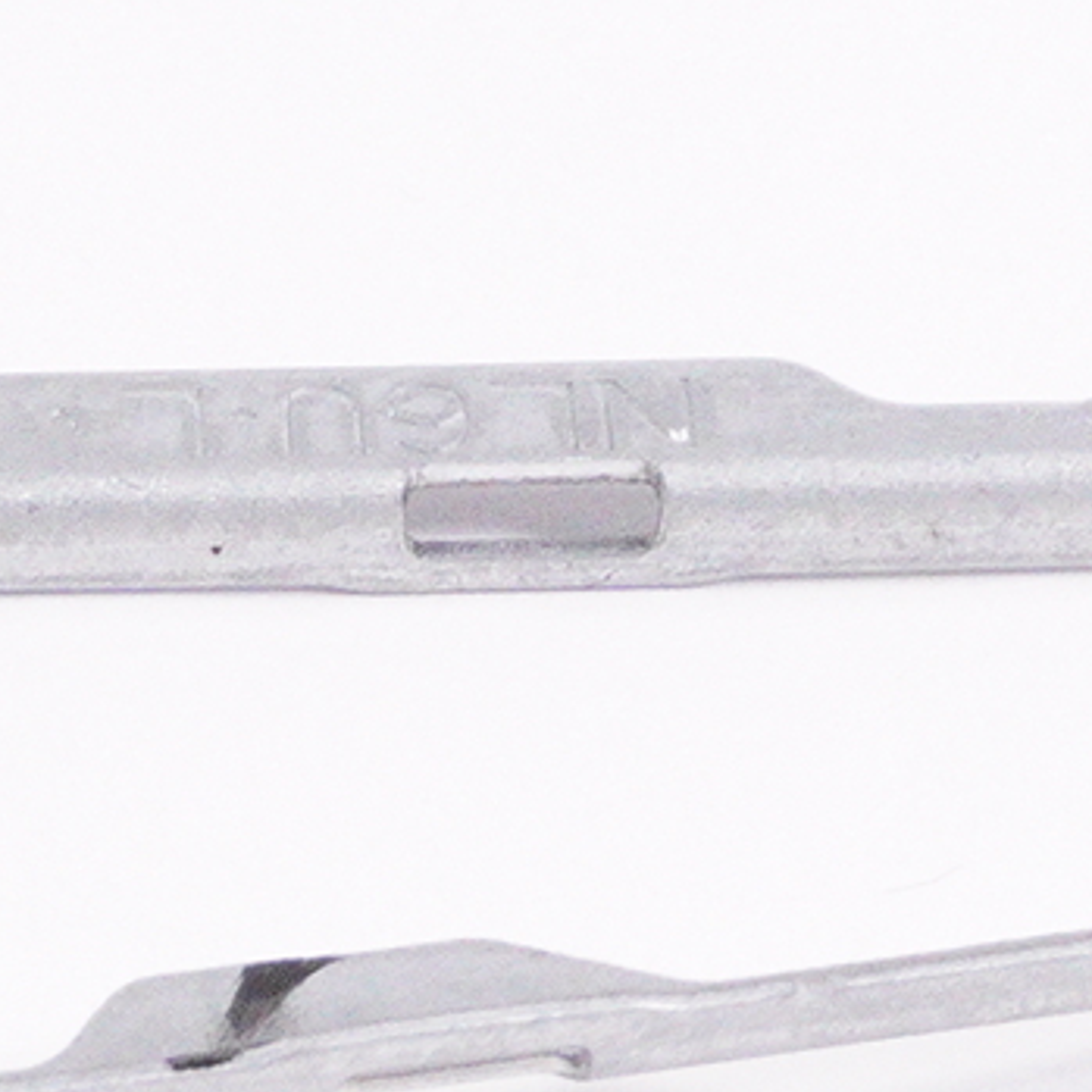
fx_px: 11373
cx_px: -1083
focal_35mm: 319
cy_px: 1968
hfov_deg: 5.4
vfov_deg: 5.4
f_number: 9
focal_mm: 29
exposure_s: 1/500
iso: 2500
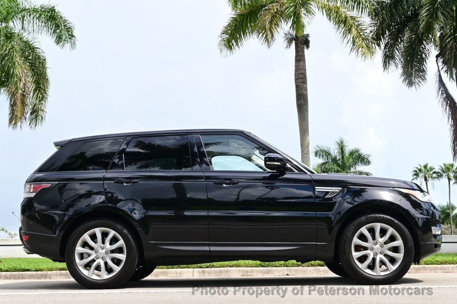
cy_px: 152
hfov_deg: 40.5
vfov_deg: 27.6
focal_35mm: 49
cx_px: 228
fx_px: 619
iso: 100
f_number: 7.1
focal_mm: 32.5
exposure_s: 1/200
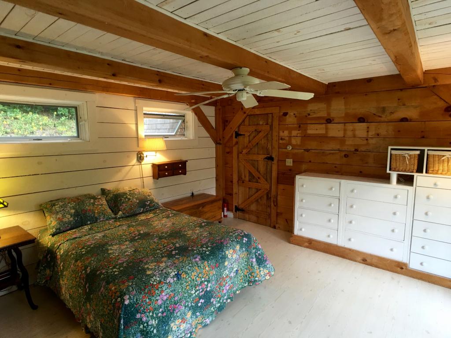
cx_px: 226
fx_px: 378
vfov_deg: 48.2
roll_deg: +0.6
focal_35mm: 29
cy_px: 169
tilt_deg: -5.9
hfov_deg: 61.7
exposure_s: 1/15
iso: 40
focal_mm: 4.15
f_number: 2.2
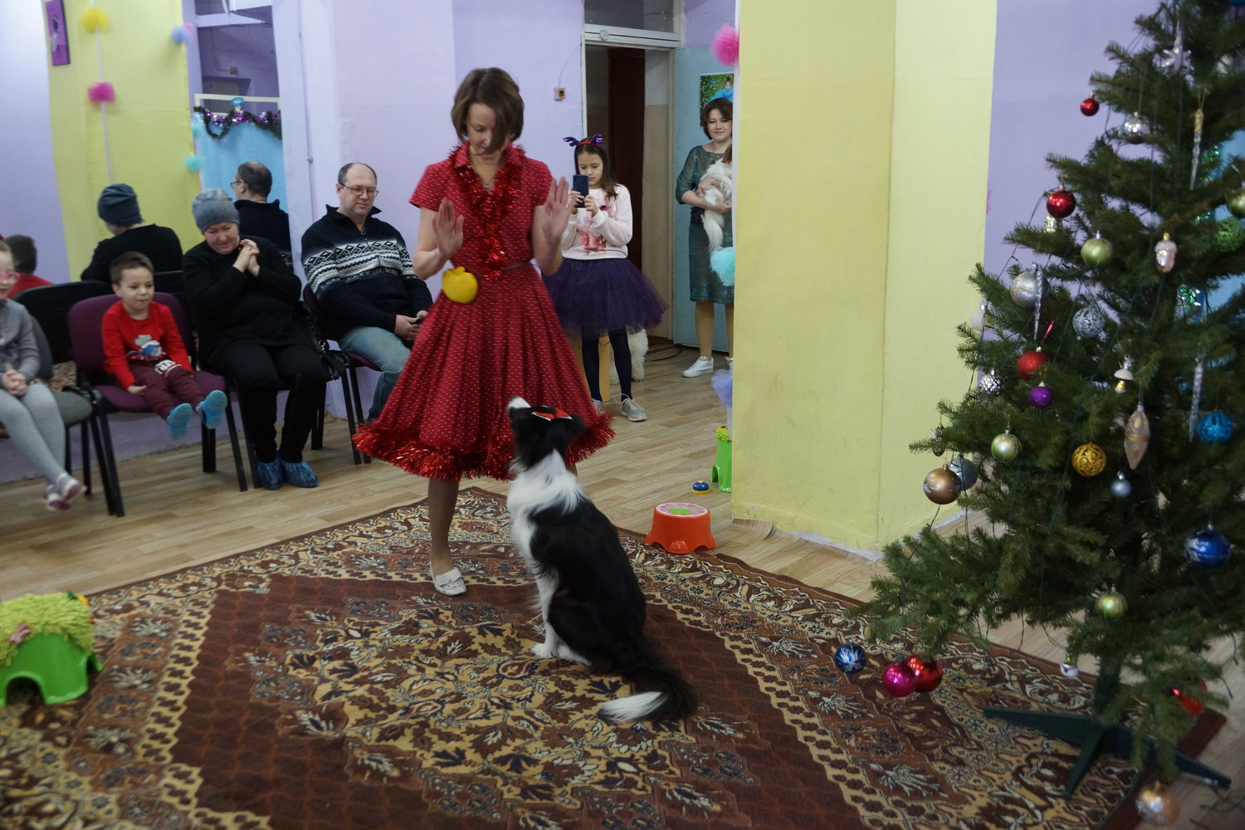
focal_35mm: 33
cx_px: 622
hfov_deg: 57.2
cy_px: 415
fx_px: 1141
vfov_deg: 40.0
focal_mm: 22
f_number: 4.5
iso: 800
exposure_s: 1/50
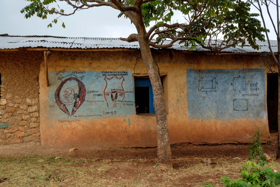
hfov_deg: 57.2
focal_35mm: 33
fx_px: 257
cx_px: 140
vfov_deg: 40.0
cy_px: 94
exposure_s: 1/60
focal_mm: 22.3
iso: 400
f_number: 14
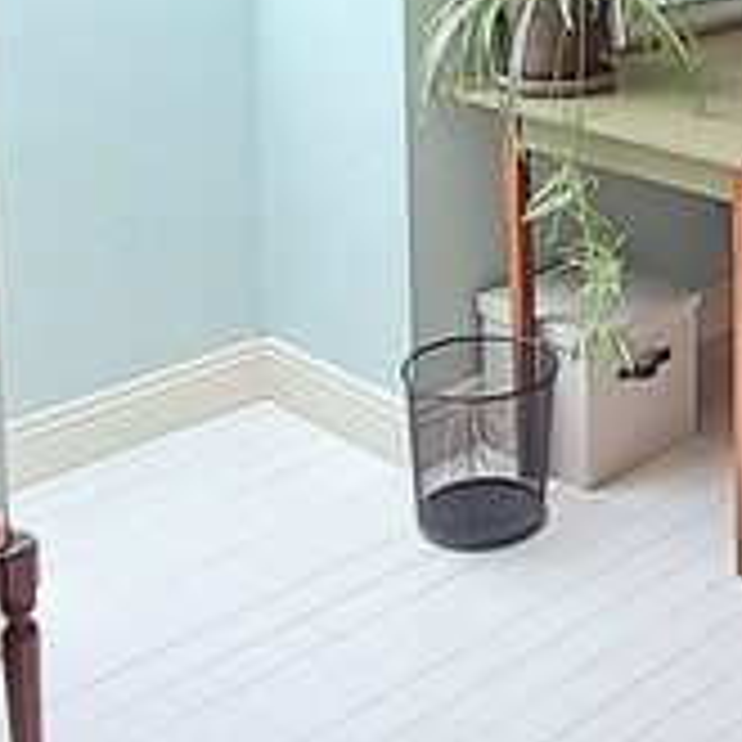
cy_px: -72
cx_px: 742
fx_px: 1601
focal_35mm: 66
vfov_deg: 24.4
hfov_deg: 24.9
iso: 40
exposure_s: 1/50
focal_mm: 1.64
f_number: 2.2
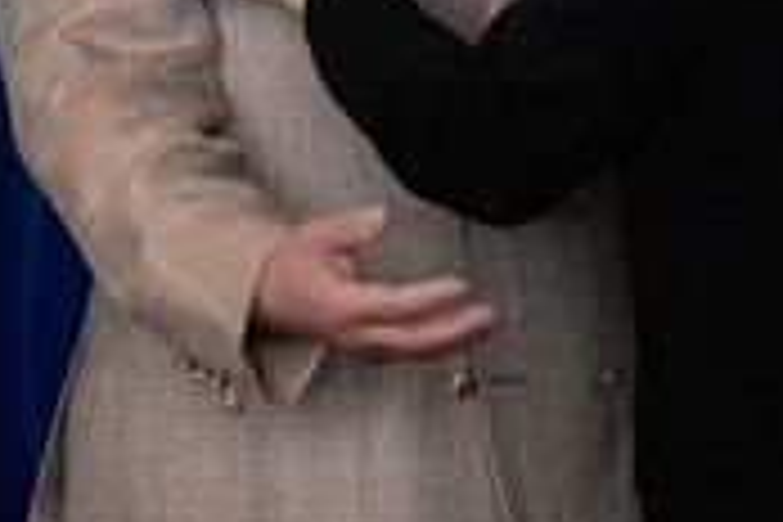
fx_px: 10178
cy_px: -207
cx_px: 364
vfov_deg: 2.9
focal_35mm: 468
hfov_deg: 4.4
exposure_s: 1/400
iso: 2000
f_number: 2.8
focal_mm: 136
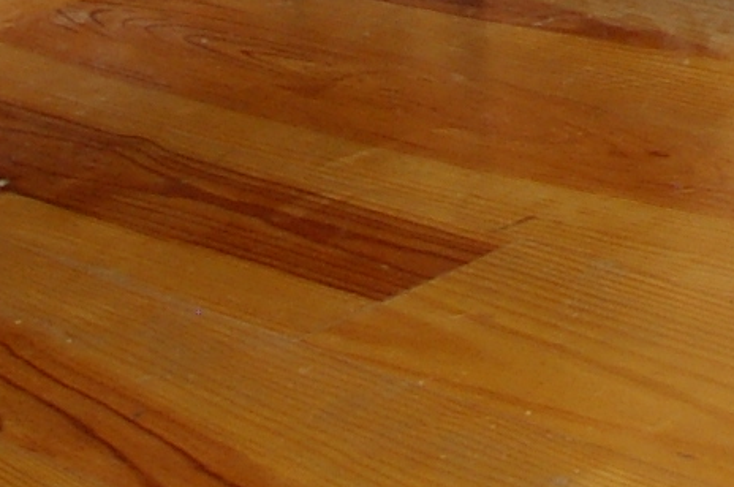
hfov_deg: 9.8
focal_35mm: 204
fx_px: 4158
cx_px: 1134
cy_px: -1077
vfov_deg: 6.1
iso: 400
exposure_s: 1/125
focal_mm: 21
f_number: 4
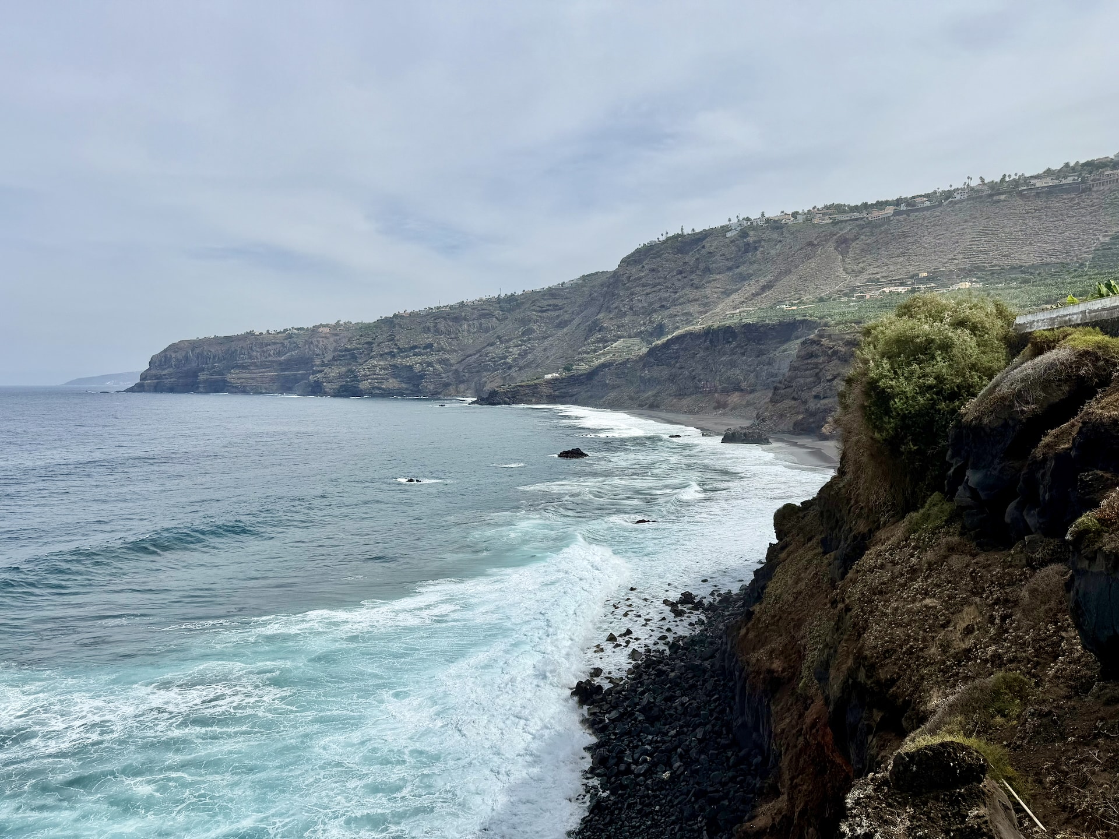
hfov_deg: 71.6
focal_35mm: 24
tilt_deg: -3.2
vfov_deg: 56.8
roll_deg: -0.5
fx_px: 776
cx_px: 560
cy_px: 420
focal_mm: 6.76
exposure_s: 1/9091
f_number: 1.78
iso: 80
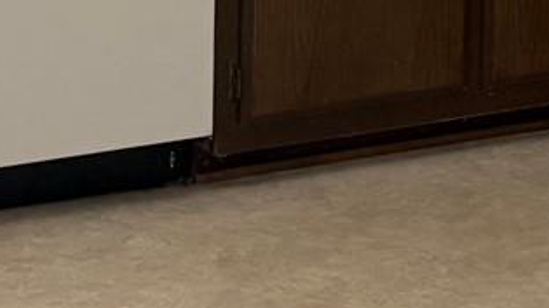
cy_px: -278
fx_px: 2678
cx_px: 436
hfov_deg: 11.7
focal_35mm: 184
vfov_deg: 6.4
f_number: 1.6
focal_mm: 5.96
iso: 200
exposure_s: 1/120
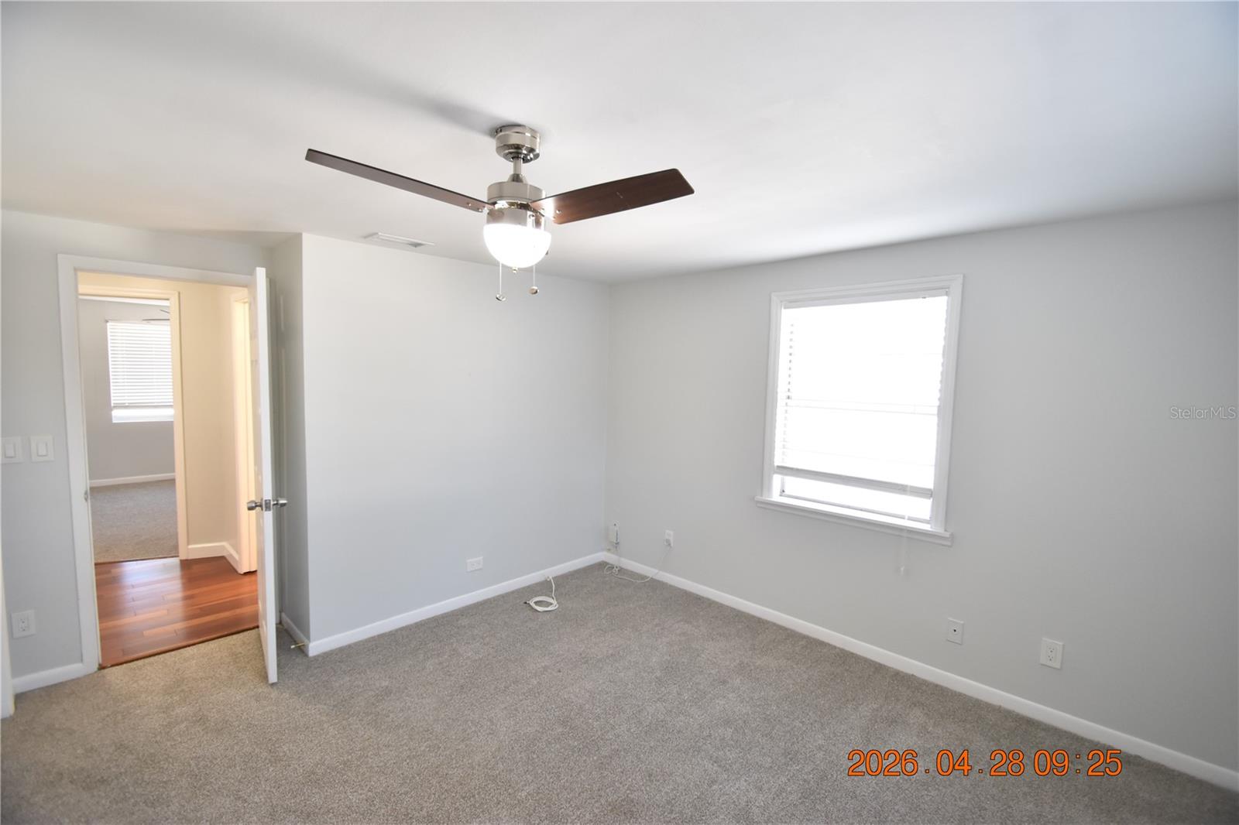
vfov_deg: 77.3
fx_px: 516
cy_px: 412
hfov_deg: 100.4
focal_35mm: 15
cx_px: 620
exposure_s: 1/60
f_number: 3.5
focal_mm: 10
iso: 800
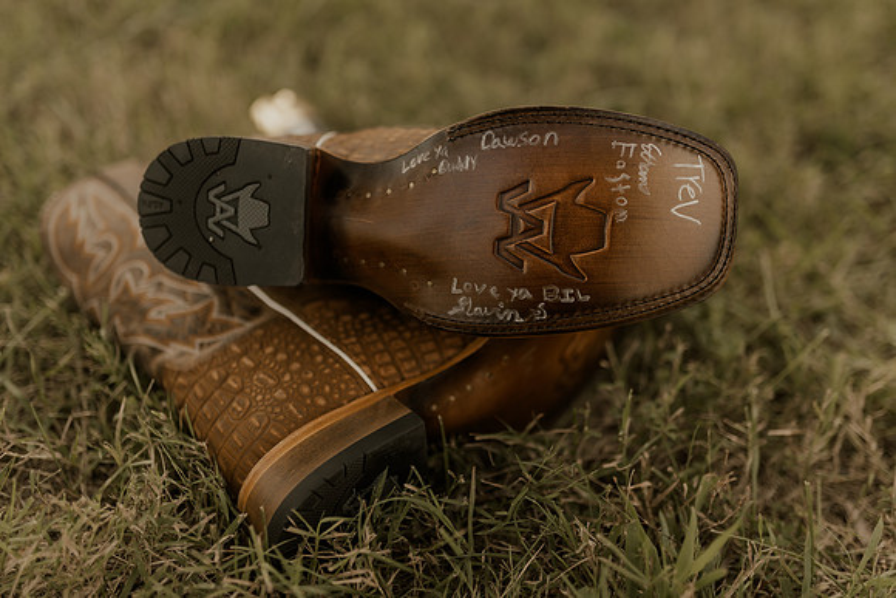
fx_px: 938
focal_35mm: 38
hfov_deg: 51.1
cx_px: 451
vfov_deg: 35.4
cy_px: 301
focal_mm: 35
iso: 80
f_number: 1.4
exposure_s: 1/800
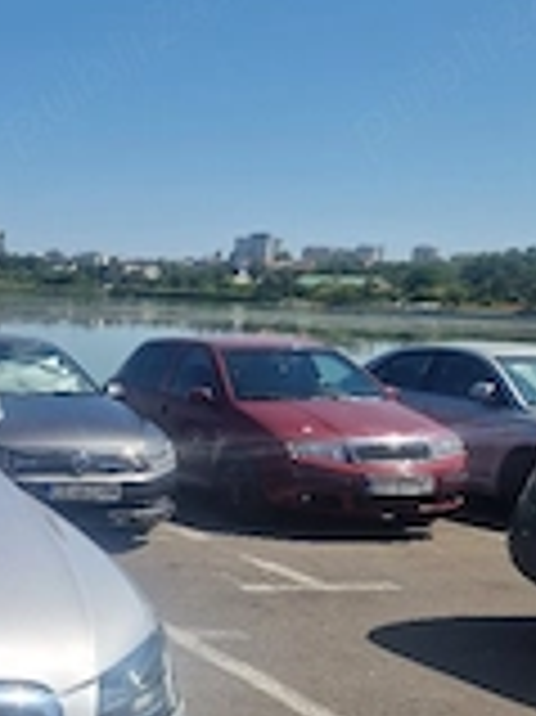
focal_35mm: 58
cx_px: -117
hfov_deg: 23.0
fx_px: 1199
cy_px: 446
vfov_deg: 33.1
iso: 50
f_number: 1.8
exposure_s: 1/3333
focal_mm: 5.4
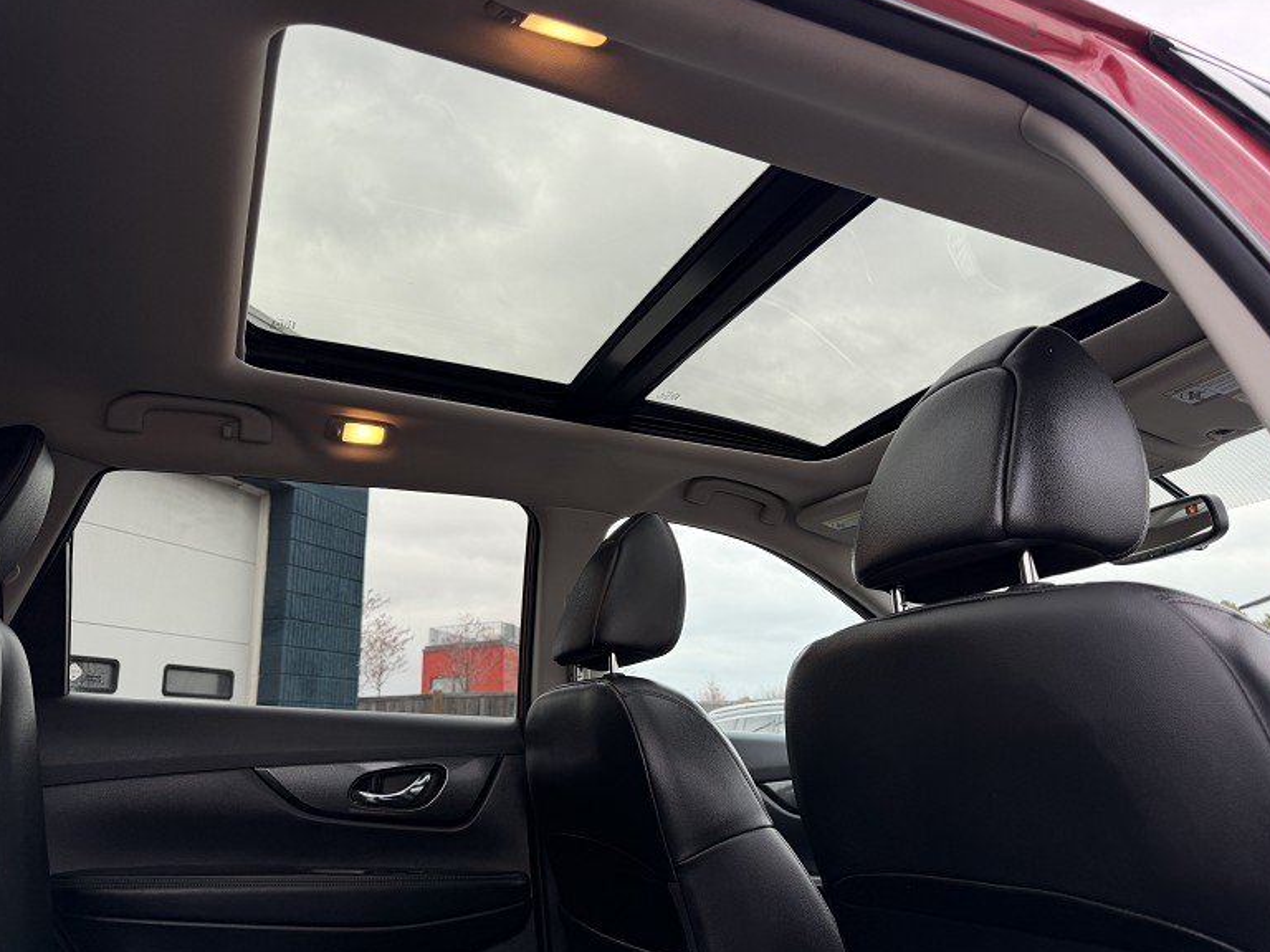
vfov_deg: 54.9
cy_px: 476
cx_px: 655
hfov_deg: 69.4
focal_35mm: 25
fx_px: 917
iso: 64
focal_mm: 6.76
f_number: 1.78
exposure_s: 1/121
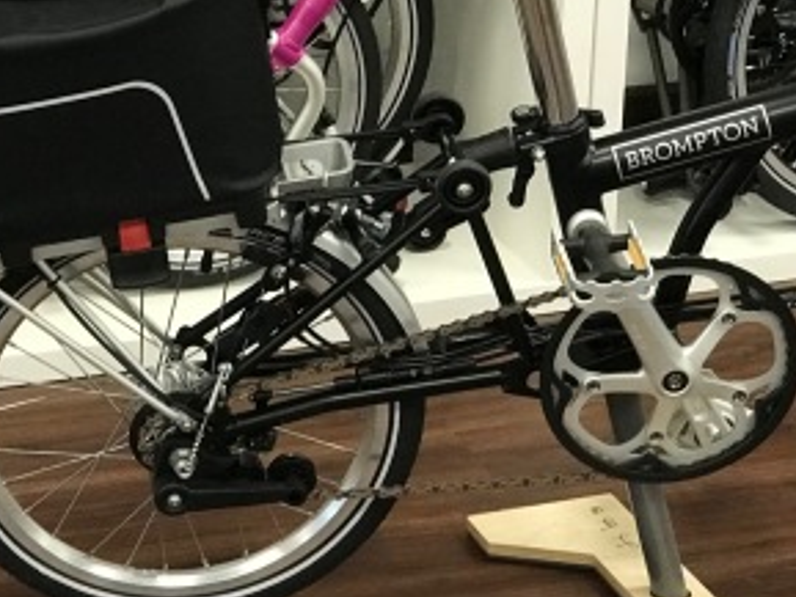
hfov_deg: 17.0
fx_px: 2646
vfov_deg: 12.9
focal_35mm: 115
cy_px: 154
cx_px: 149
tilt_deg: -21.3
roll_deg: +0.3
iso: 200
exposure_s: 1/50
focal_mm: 6.6
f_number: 2.8
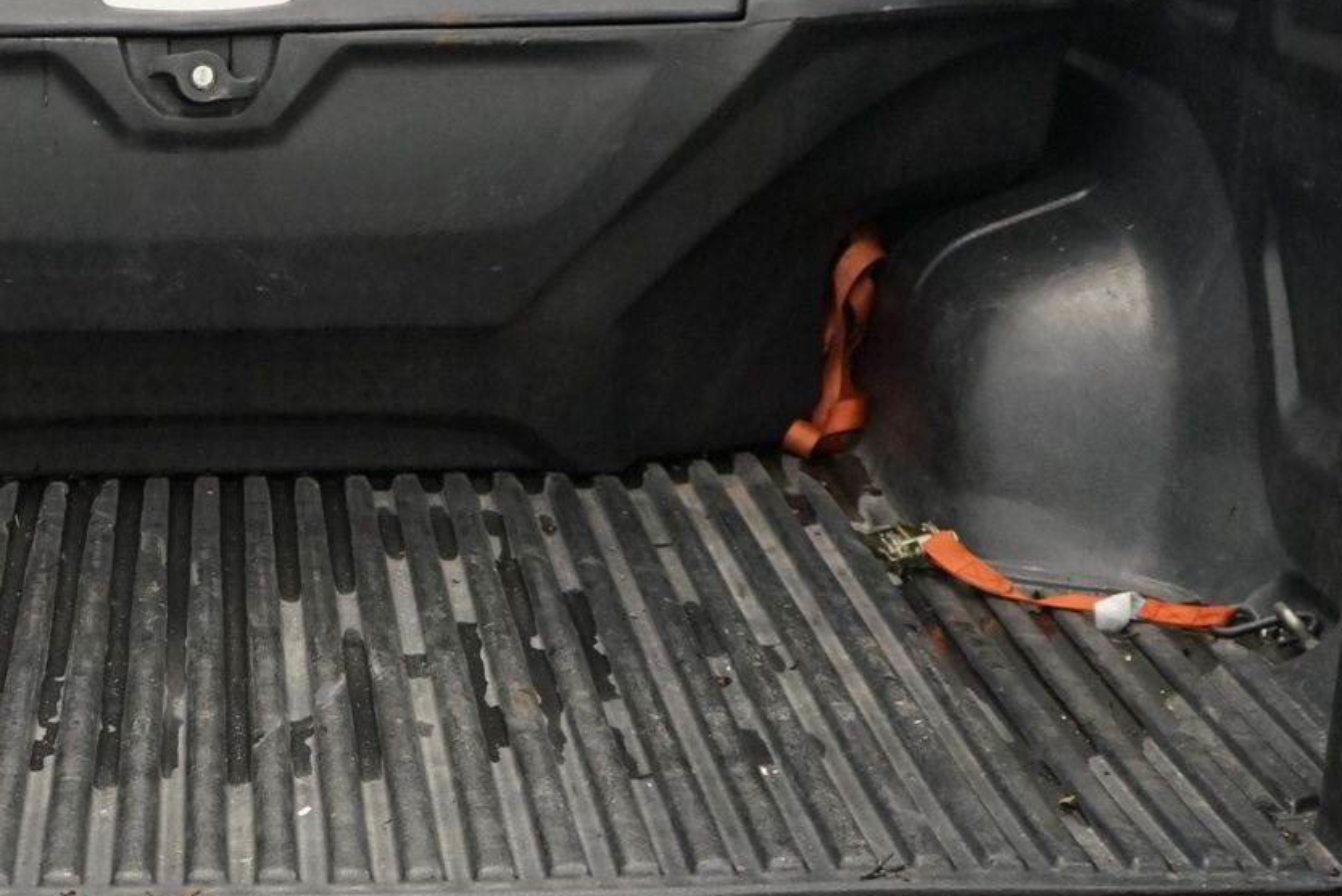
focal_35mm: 93
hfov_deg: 21.5
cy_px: 341
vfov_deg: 14.7
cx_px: 197
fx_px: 3468
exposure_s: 1/160
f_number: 4
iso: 1600
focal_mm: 31
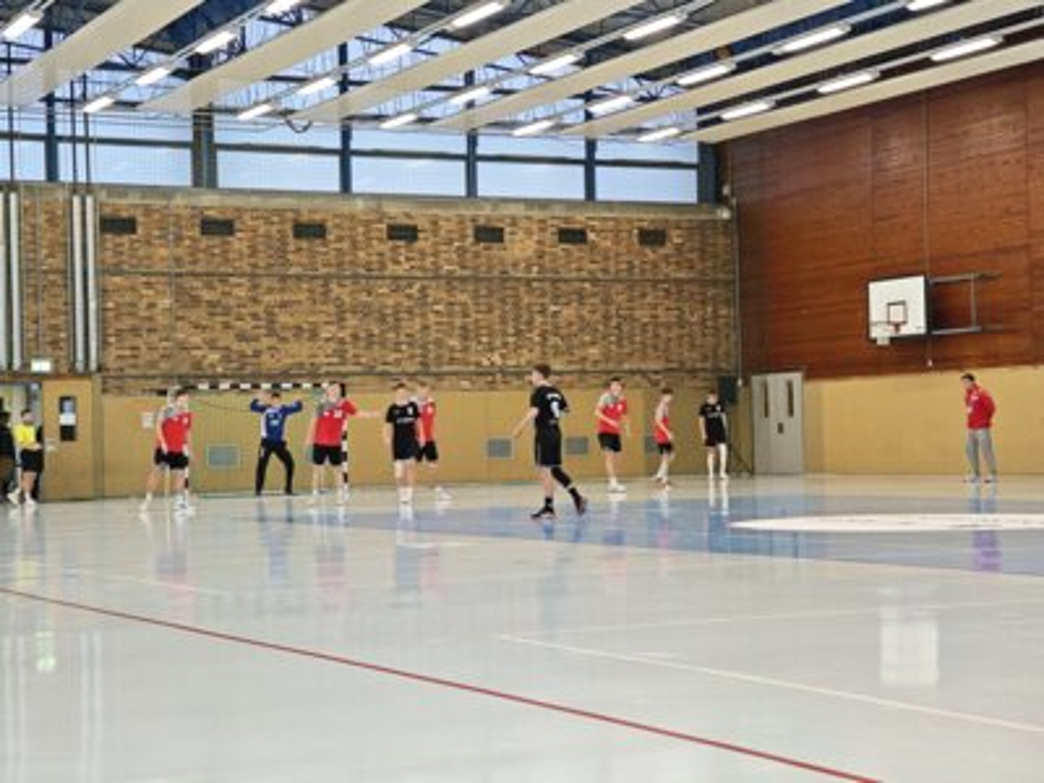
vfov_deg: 19.6
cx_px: 522
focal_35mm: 75
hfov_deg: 26.0
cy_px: 392
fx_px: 2262
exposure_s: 1/50
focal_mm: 7.06
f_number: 2
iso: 250
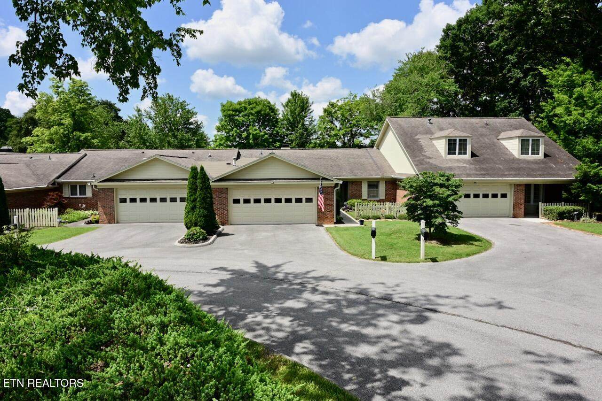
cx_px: 301
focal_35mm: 18
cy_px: 200
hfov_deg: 90.0
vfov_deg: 67.4
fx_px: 301
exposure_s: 1/200
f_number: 9
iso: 100
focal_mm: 12
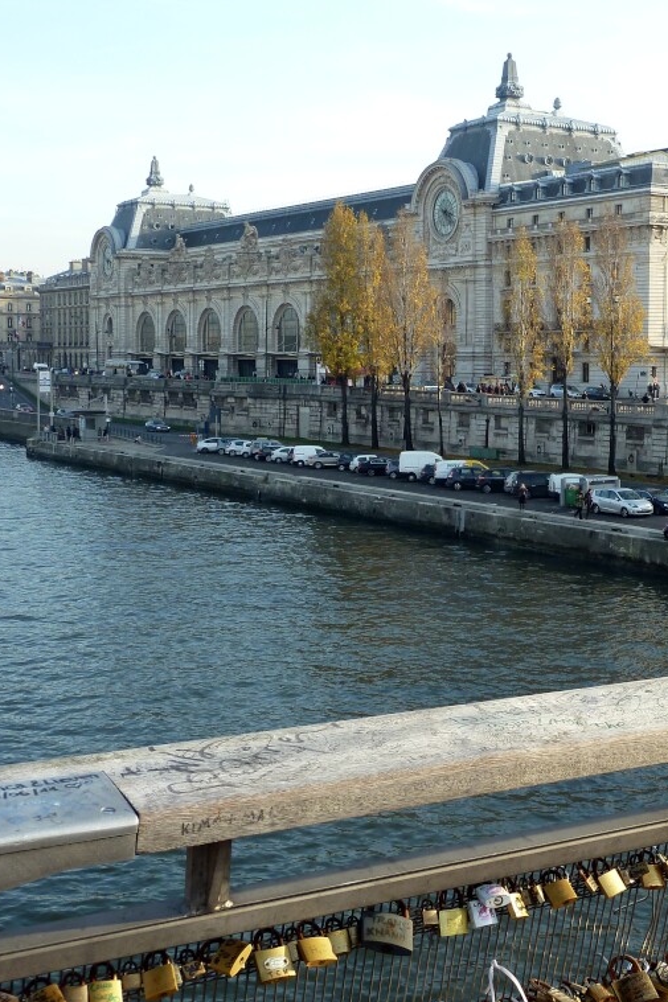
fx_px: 1448
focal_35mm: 52
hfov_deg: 25.7
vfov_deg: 38.2
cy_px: 497
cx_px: 495
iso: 80
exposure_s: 1/125
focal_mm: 6.1
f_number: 4
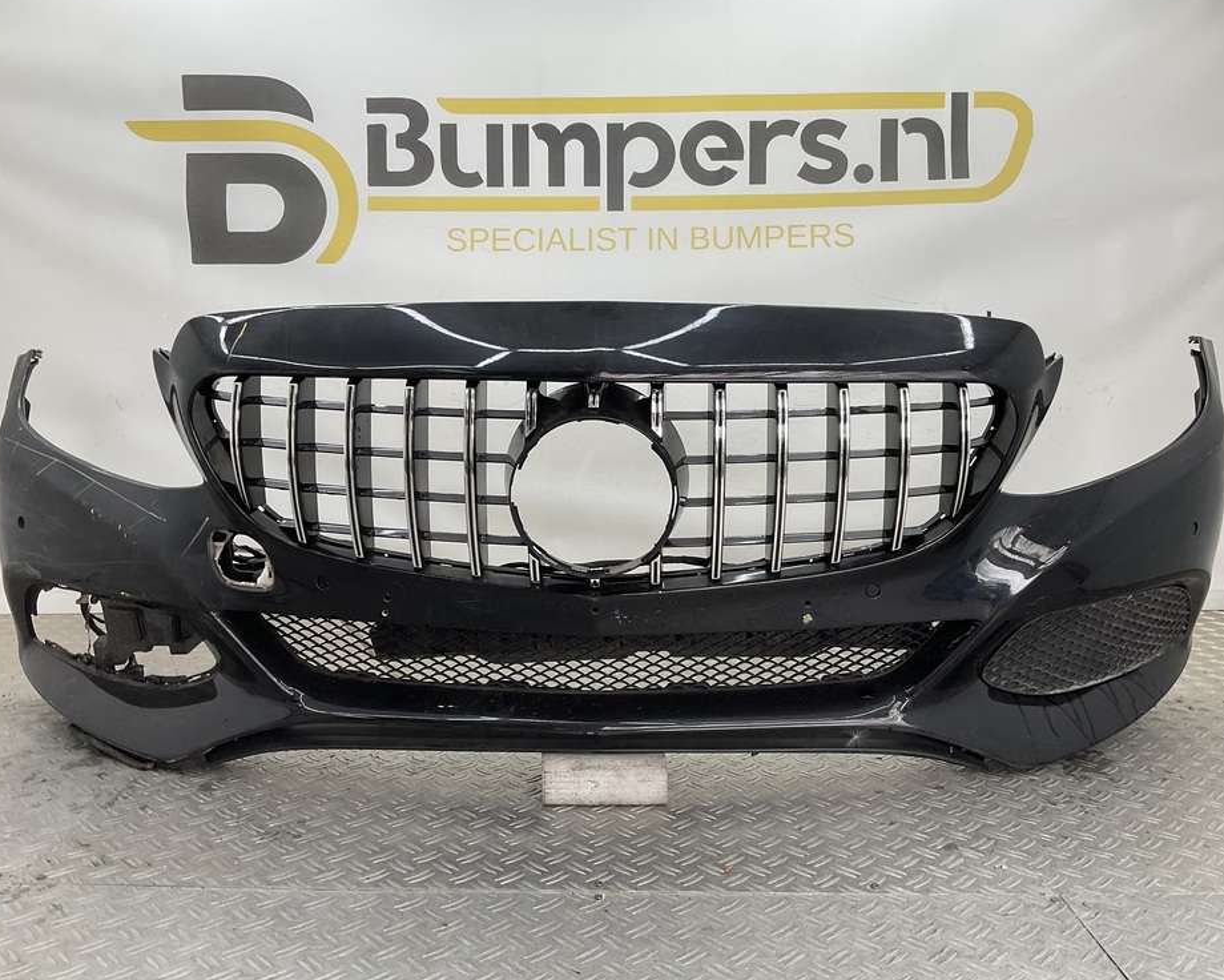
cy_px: 485
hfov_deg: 57.2
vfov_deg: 47.1
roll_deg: -1.1
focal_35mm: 31
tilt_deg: -6.9
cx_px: 616
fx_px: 1123
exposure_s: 1/100
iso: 20
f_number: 1.8
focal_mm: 3
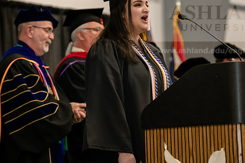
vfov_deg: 7.1
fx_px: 1314
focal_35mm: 193
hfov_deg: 10.7
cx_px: 131
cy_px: 62
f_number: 4
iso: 2500
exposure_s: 1/200
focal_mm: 145
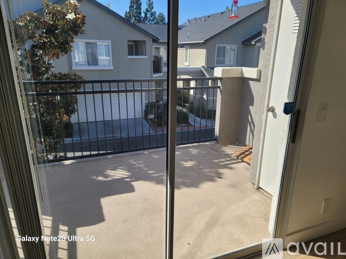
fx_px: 250
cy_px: 130
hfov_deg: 69.4
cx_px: 173
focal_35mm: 25
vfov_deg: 54.9
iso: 20
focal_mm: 7
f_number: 1.8
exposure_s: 1/641
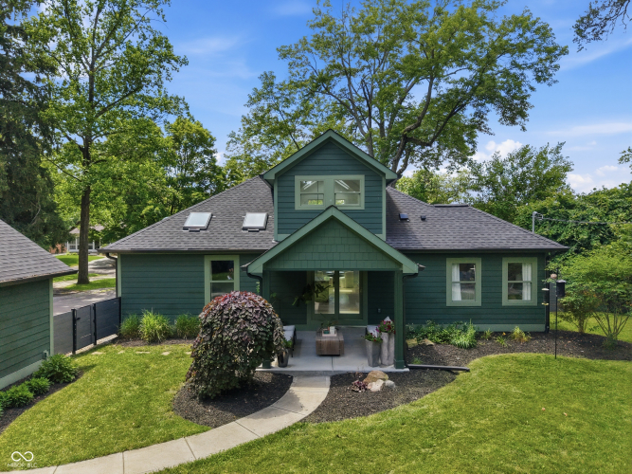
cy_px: 237
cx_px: 316
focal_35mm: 24
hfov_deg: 71.6
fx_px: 438
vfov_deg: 56.8
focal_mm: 8.7
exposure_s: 1/3200
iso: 360
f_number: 1.8
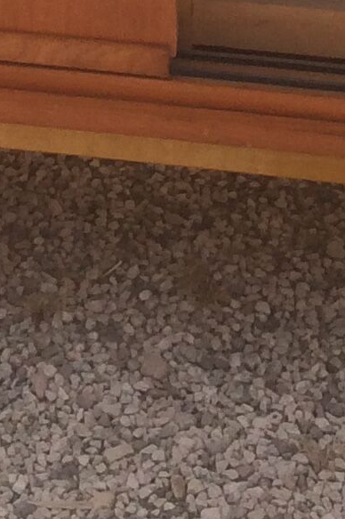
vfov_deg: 10.7
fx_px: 2432
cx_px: 44
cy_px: -653
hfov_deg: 8.1
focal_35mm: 169
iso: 32
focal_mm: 4.15
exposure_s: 1/1109
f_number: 2.2
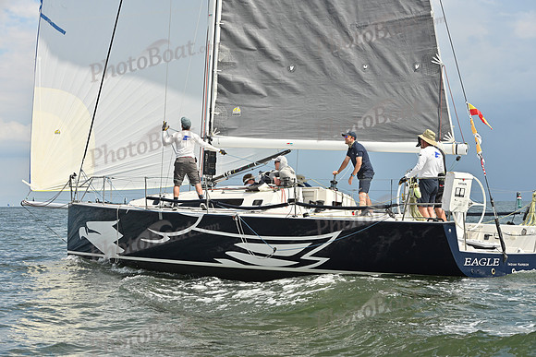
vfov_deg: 19.5
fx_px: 1042
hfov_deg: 28.8
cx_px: 268
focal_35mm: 70
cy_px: 178
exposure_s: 1/1600
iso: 320
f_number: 7.1
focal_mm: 70
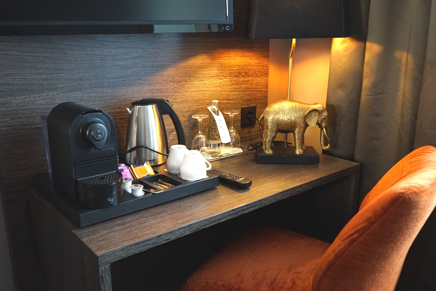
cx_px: 218
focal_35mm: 32
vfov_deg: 41.1
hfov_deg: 58.7
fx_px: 388
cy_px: 146
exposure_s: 1/160
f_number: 4
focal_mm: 32
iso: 5000
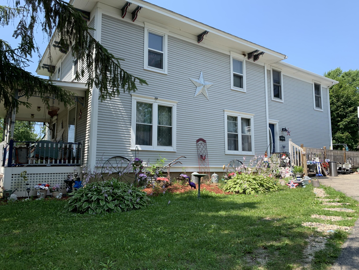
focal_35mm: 26
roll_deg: -0.3
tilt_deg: +6.9
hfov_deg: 67.3
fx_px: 270
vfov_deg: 53.1
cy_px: 135
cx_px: 180
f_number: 1.8
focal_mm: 4.25
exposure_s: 1/1043
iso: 25
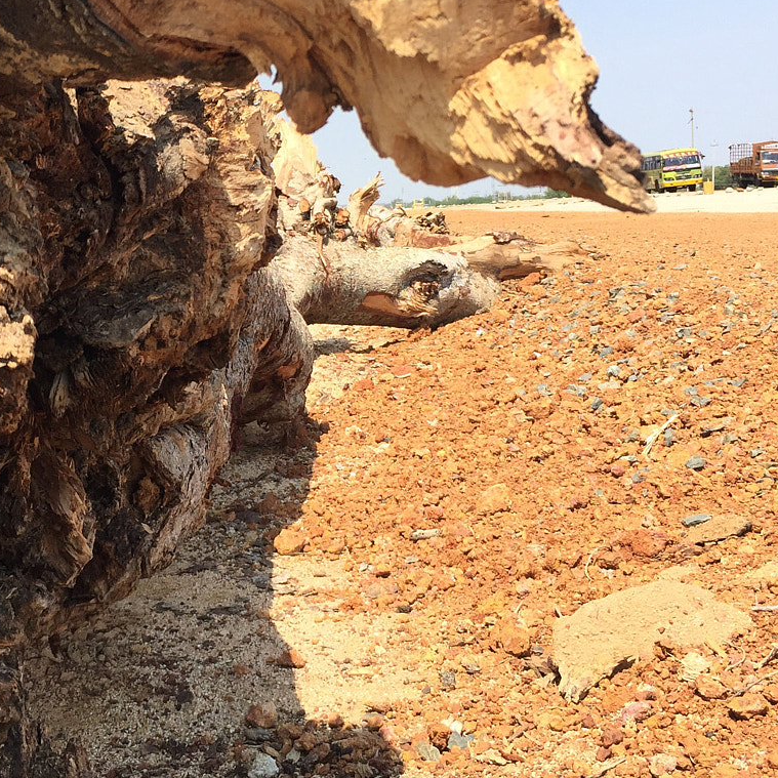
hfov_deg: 30.9
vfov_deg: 31.5
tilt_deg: -4.4
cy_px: 311
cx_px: 165
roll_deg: +3.4
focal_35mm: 54
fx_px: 1373
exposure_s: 1/1276
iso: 32
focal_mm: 4.15
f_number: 2.2
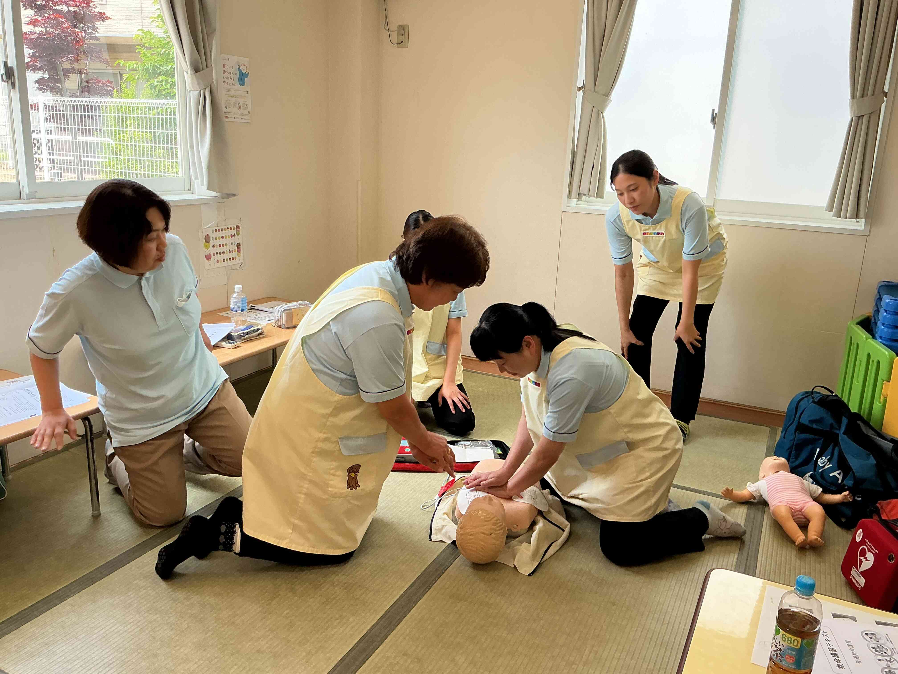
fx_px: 752
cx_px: 449
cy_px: 337
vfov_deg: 48.2
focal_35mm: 29
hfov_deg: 61.7
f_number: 1.8
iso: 32
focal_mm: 3
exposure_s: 1/168
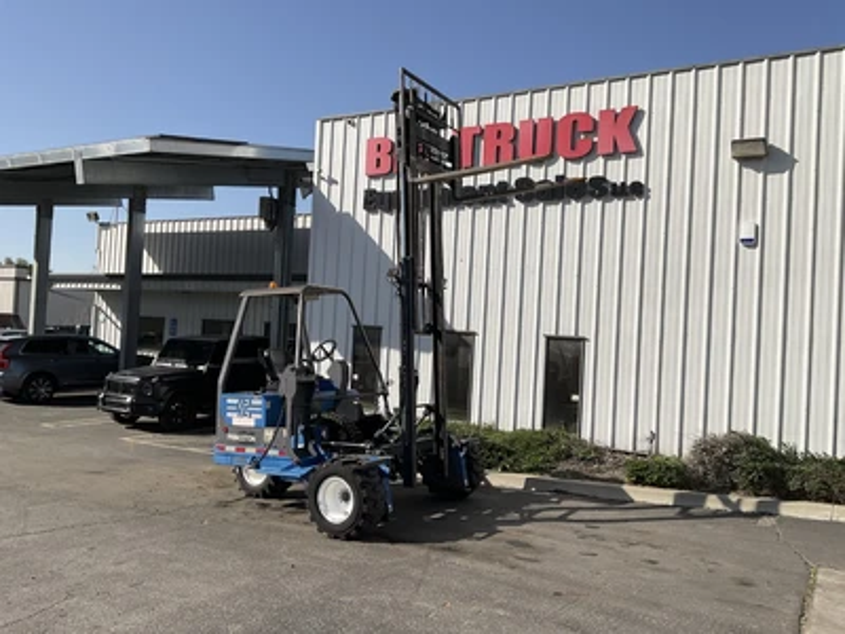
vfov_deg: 48.2
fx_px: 708
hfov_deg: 61.7
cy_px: 317
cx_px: 422
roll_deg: -4.4
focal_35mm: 29
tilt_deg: +1.6
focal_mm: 3
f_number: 1.8
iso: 20
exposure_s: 1/2801
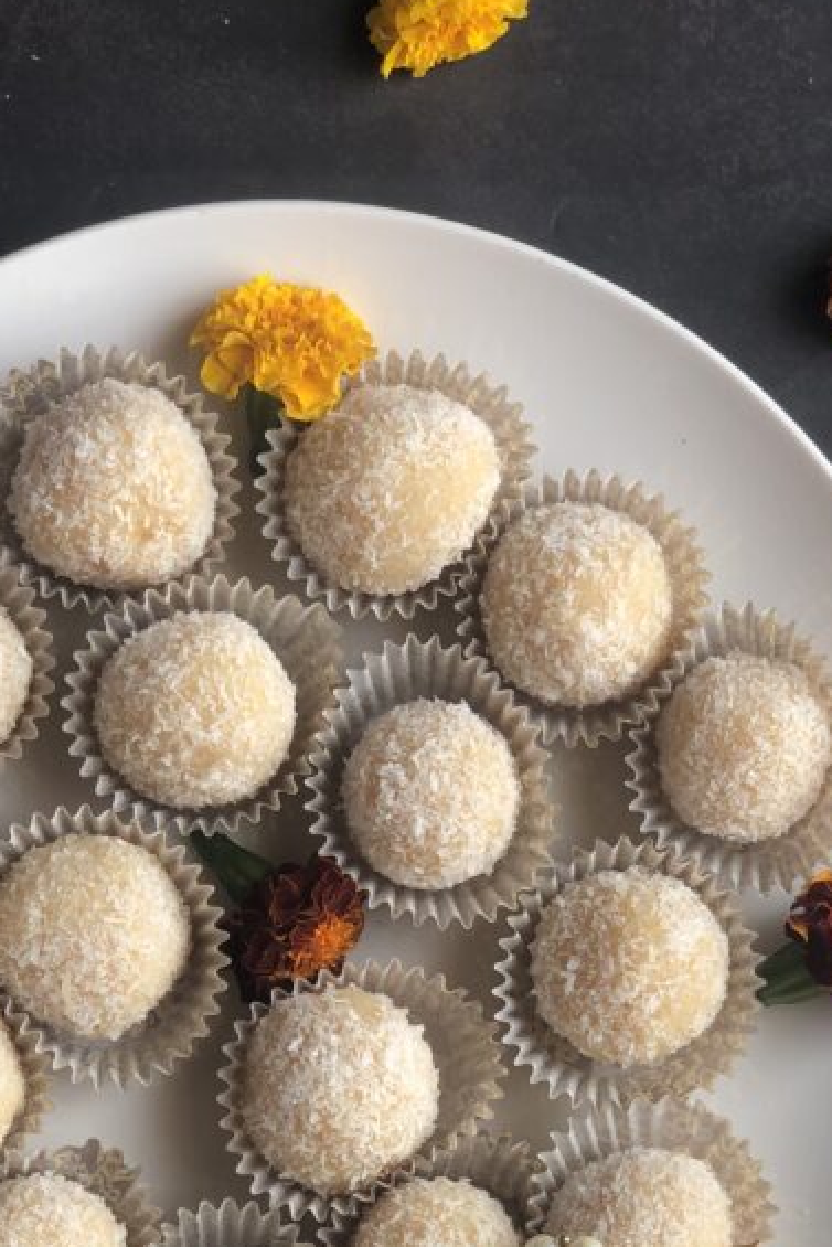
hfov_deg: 14.0
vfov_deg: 20.4
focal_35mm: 98
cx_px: 406
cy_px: 1101
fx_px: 3395
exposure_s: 1/100
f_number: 2.4
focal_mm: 6
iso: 16
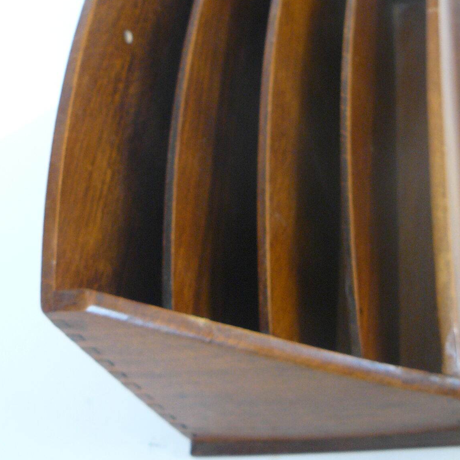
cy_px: 162
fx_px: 857
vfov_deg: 29.9
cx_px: 289
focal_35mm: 57
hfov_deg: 29.9
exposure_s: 1/30
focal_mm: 6
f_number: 2.8
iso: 200
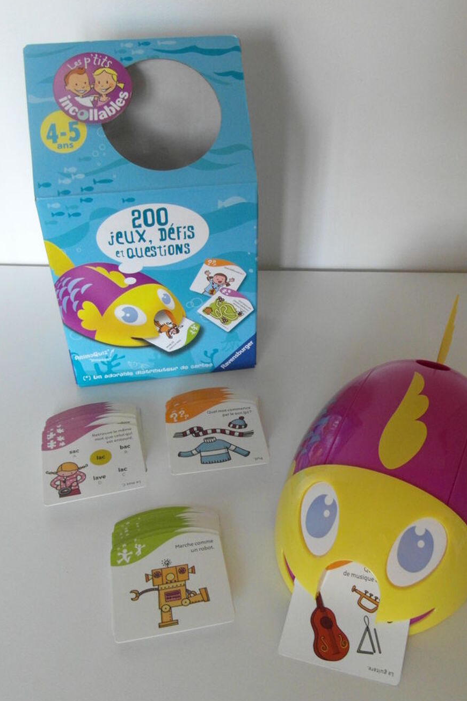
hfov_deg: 38.8
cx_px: 267
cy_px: 352
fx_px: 662
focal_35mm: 34
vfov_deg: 55.8
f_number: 3.4
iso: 400
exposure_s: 1/20
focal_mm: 5.3
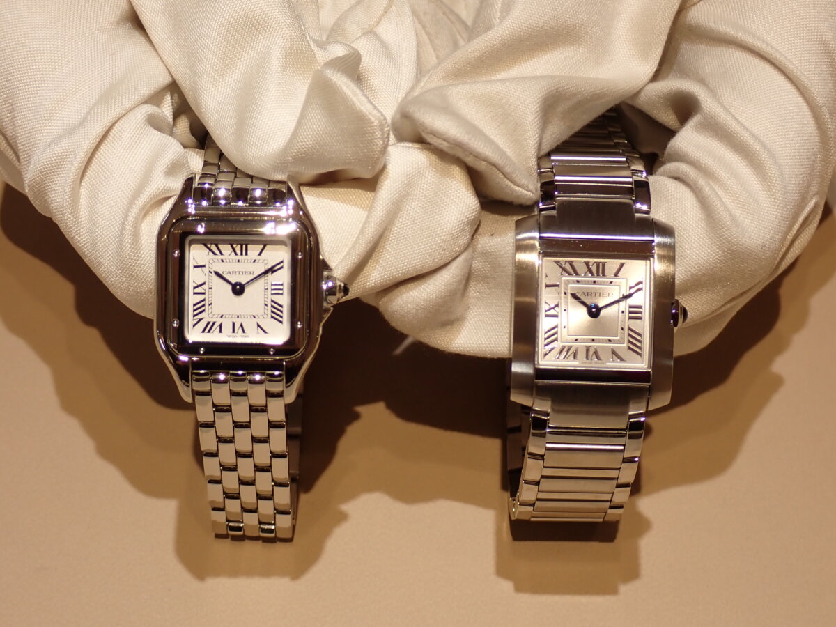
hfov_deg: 27.4
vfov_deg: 20.7
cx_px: 418
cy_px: 314
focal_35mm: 71
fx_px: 1715
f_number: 3.9
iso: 160
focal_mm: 12.73
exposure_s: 1/125
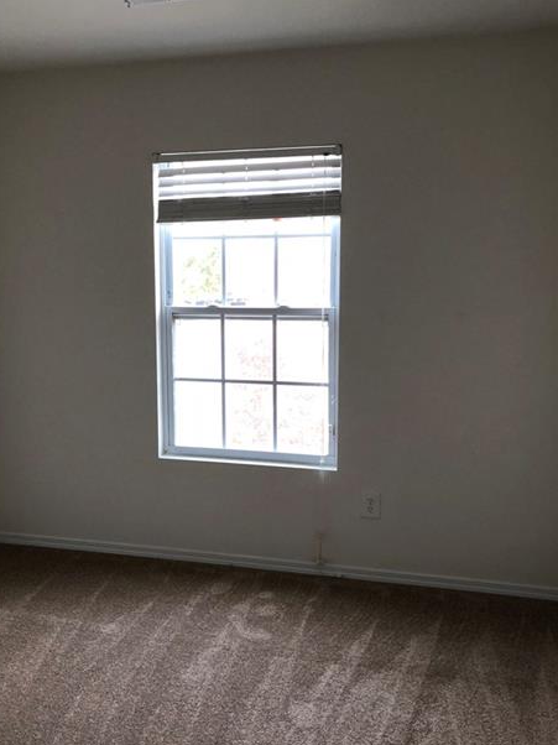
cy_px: 355
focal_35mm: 37
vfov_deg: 50.1
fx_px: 796
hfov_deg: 38.4
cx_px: 203
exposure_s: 1/120
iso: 100
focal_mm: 3.99
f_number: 1.8
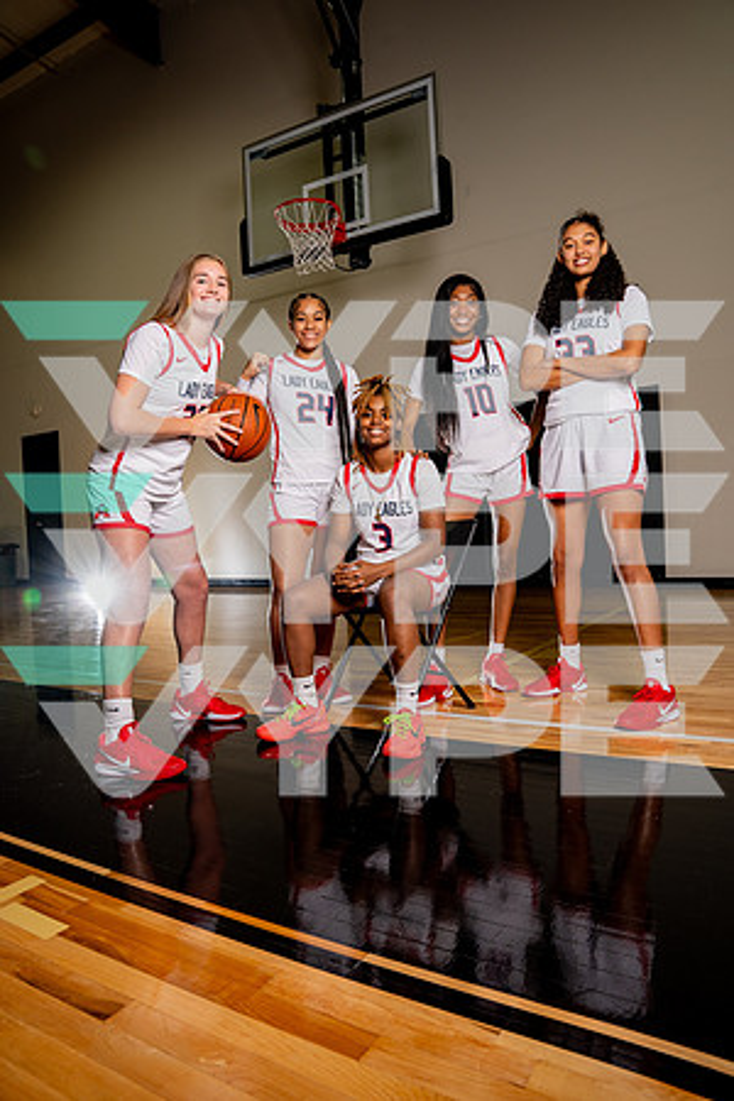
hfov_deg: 53.1
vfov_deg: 73.7
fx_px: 734
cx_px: 367
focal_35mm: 24
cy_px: 550
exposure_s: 1/200
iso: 640
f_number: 7.1
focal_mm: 24
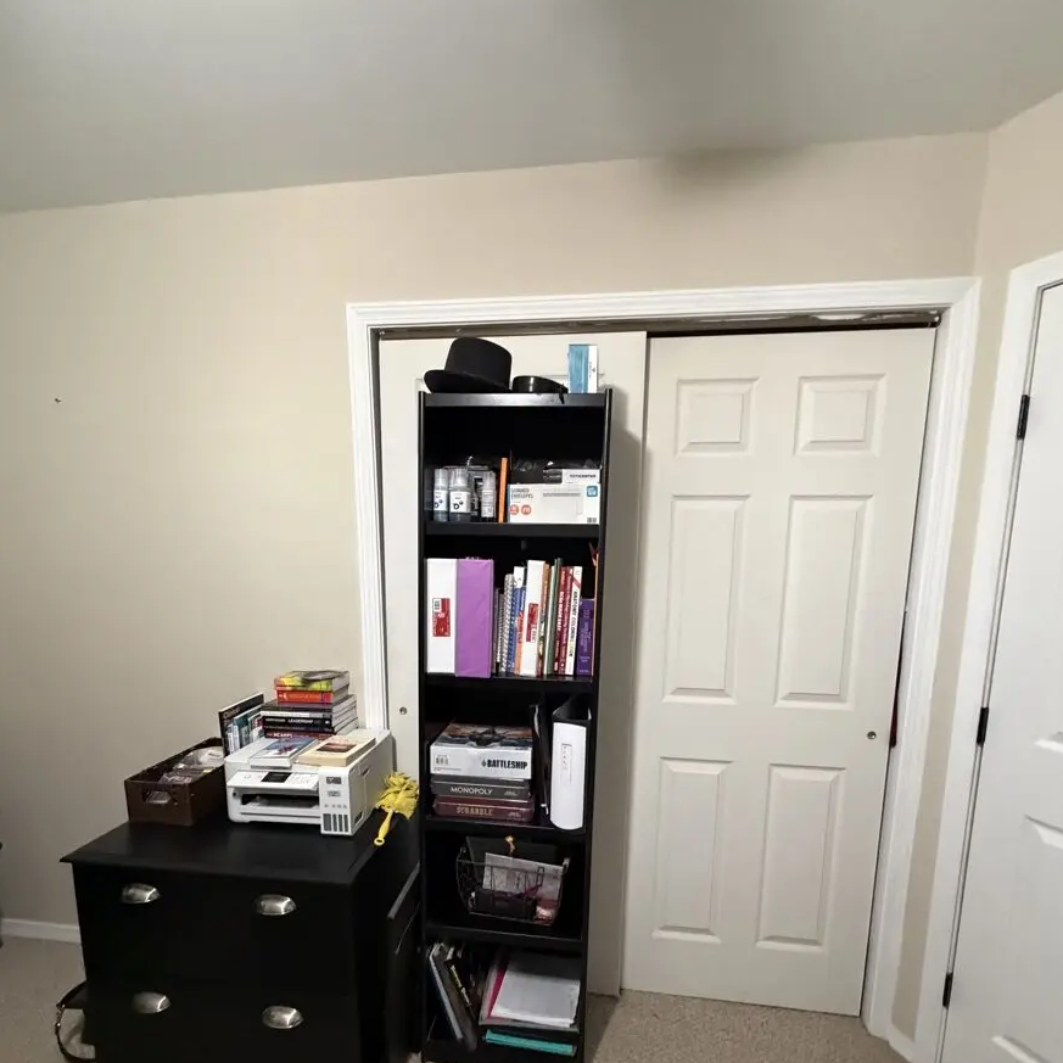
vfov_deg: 82.9
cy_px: 638
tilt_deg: -8.9
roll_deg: -0.2
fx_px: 591
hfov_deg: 84.0
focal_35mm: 17
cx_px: 536
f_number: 2.2
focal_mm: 2.22
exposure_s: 1/60
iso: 800
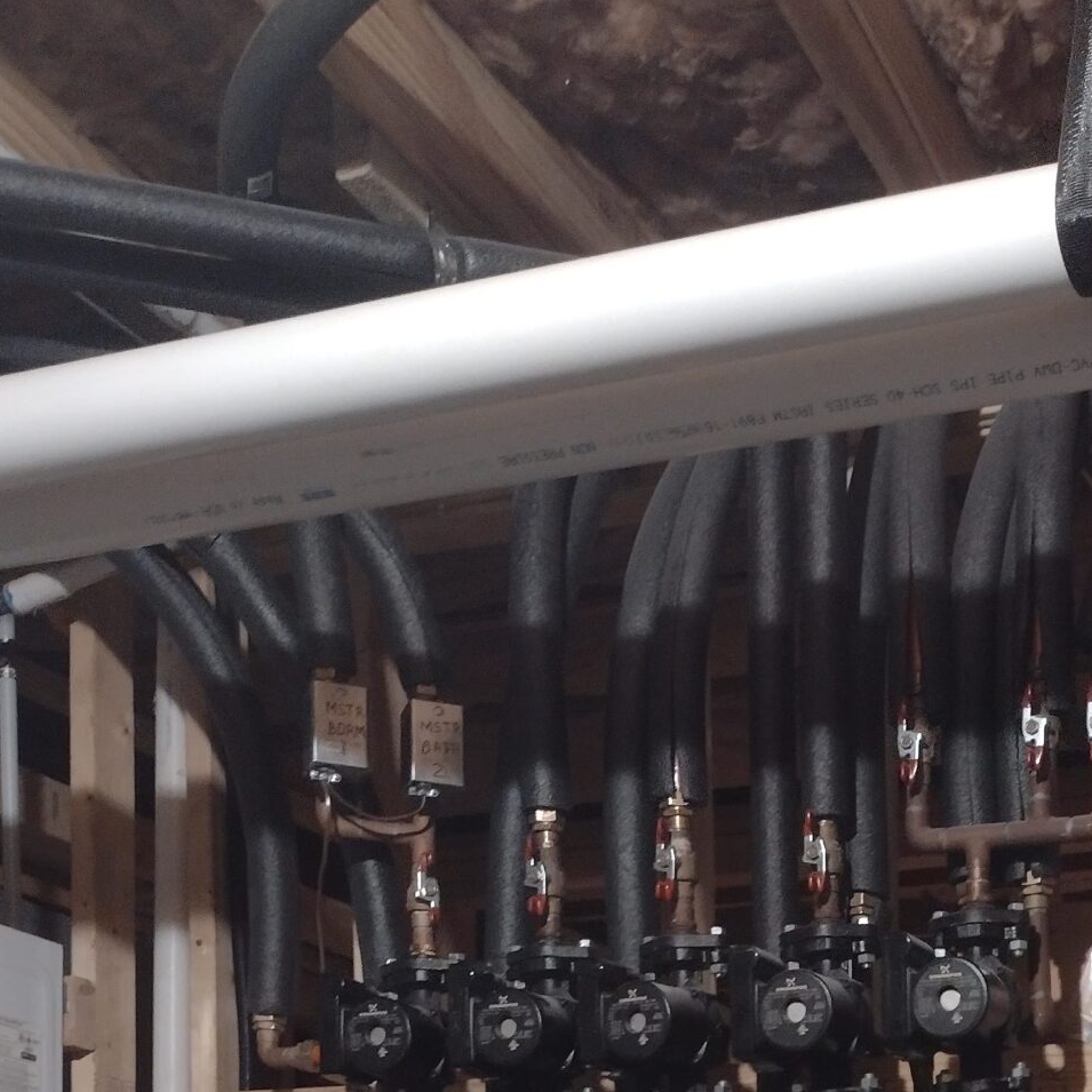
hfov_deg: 26.3
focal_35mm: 64
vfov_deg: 23.6
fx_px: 2284
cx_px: 892
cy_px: 1441
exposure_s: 1/24
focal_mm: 4.71
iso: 672
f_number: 1.7
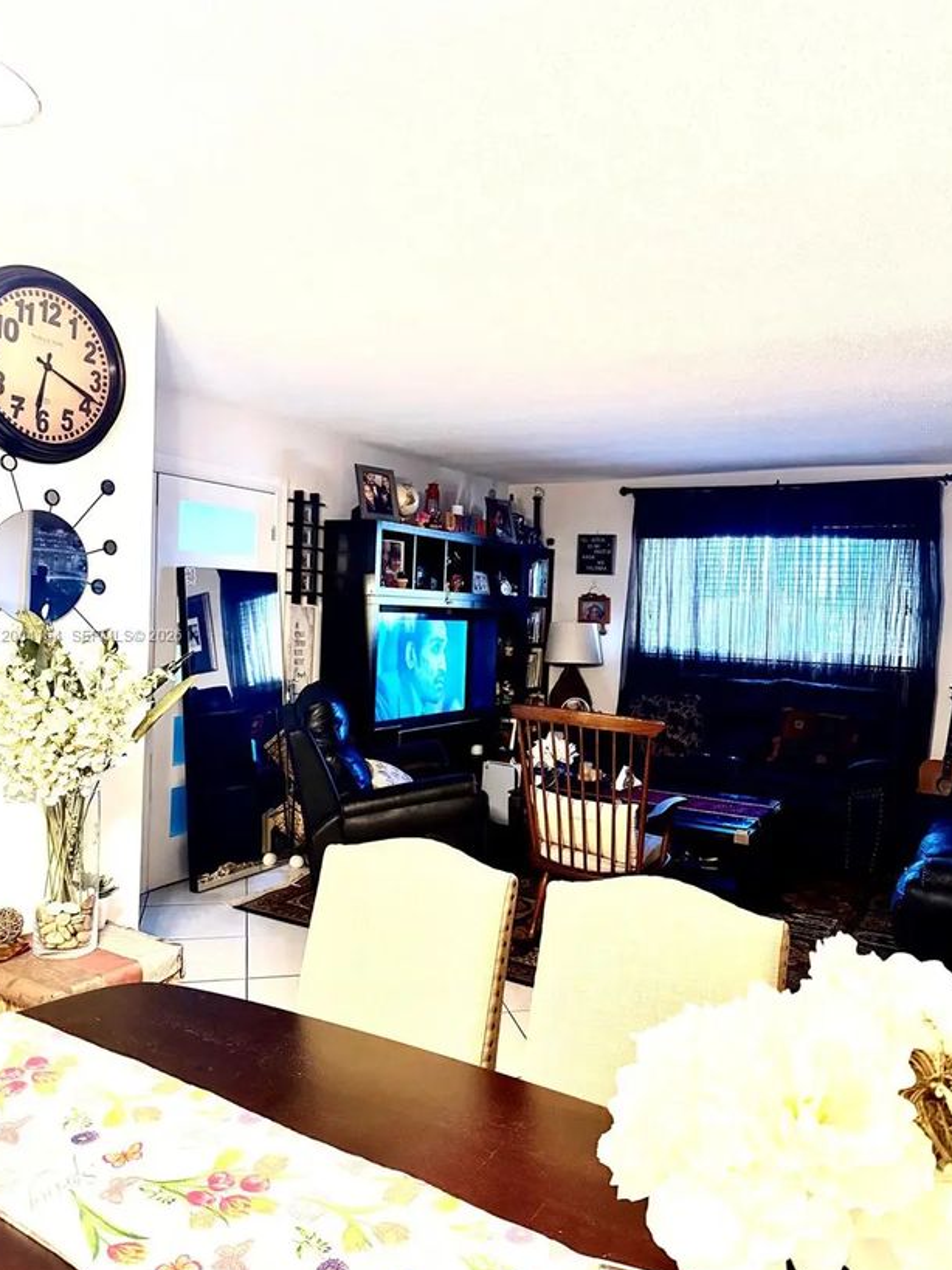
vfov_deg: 69.4
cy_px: 637
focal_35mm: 25
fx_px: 917
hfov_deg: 54.9
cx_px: 474
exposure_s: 1/60
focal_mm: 6.76
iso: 500
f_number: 1.78
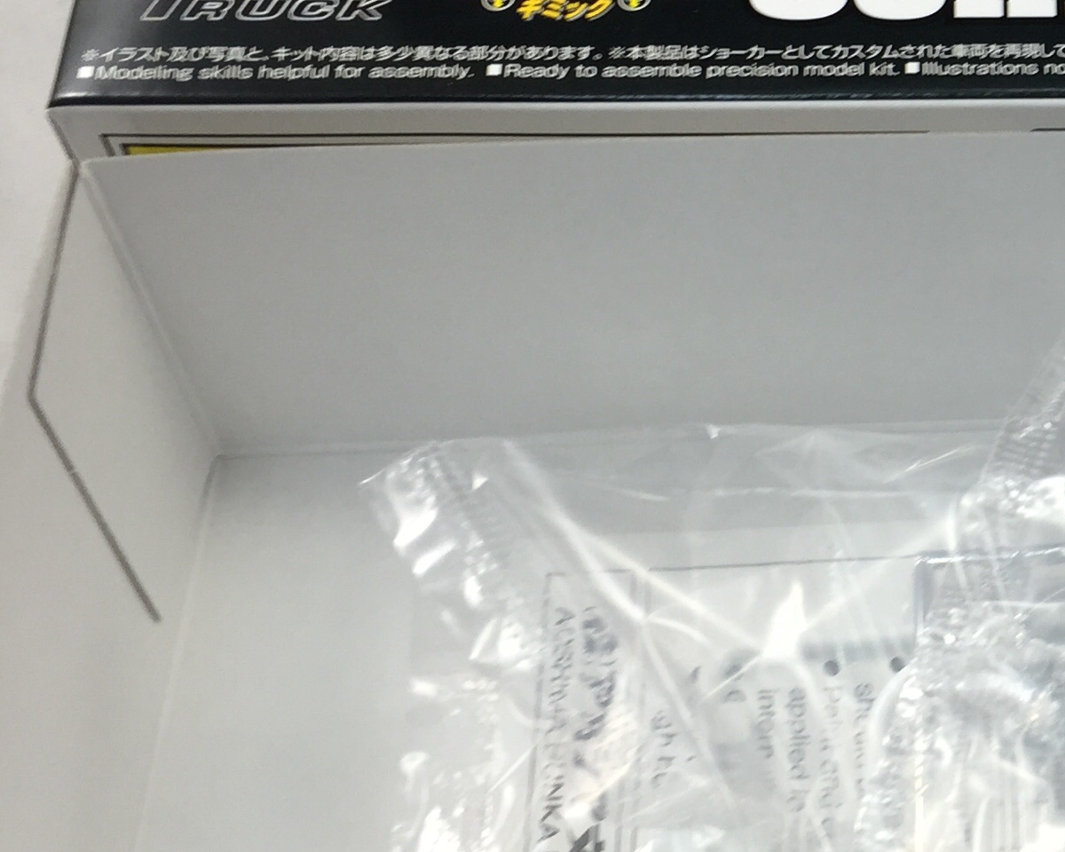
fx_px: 2427
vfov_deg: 19.7
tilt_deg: -54.5
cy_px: 186
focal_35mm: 77
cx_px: 1235
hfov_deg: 23.0
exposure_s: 1/50
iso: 32
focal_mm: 4.15
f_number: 2.2
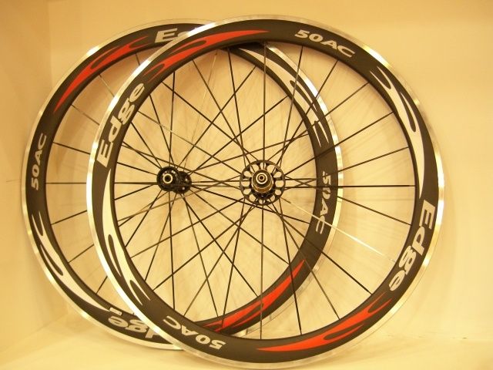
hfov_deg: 49.0
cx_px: 246
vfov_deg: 37.7
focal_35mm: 38
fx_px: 541
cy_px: 185
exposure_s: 1/40
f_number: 2.8
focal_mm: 7.9
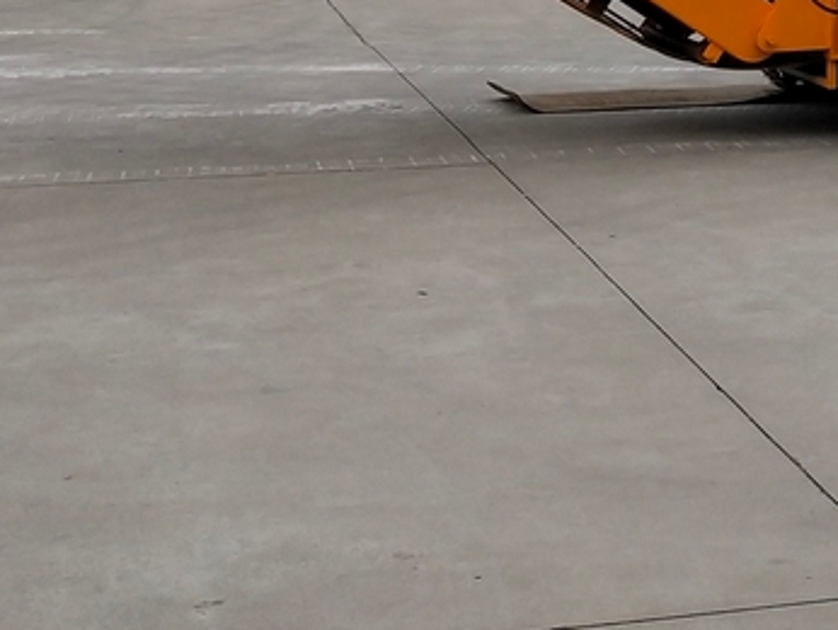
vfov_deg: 13.4
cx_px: 889
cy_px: -310
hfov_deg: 18.3
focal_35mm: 104
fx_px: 2519
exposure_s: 1/475
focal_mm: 3.95
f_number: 1.8
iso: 65
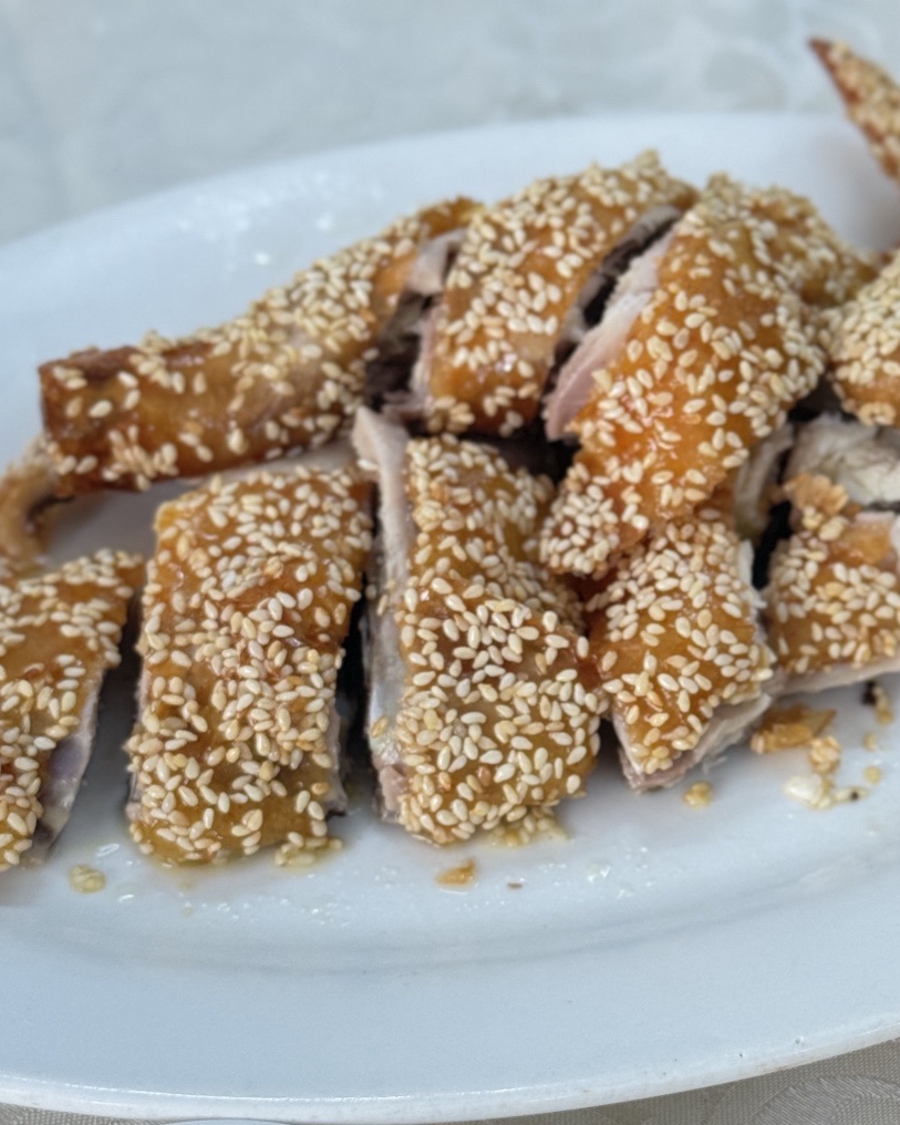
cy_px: 700
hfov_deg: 16.5
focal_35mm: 93
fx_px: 3096
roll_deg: -0.1
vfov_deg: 20.6
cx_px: 620
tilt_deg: -44.2
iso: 125
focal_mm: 6.76
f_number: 1.78
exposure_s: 1/100
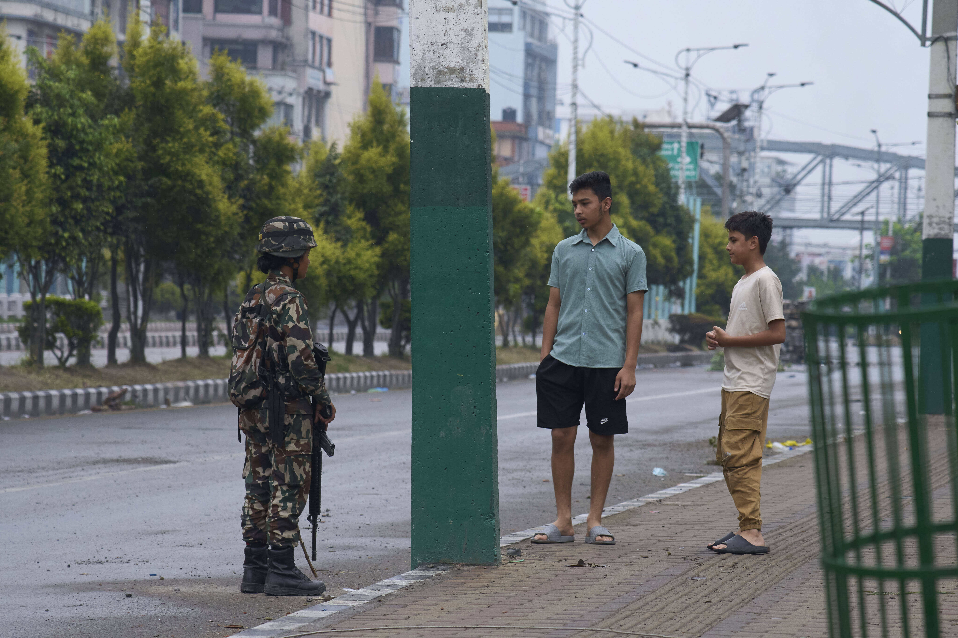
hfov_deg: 13.1
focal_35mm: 157
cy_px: 319
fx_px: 4178
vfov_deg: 8.7
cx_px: 479
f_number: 5
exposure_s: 1/1600
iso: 800
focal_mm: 105
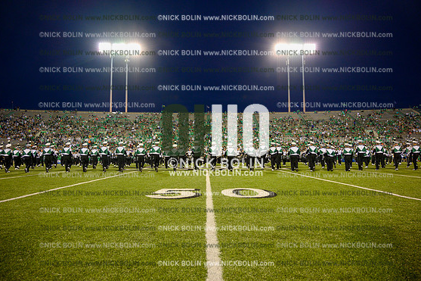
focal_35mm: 25
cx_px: 215
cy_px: 140
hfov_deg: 71.5
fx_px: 292
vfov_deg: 51.3
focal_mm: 24
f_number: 4
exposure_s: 1/200
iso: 2000
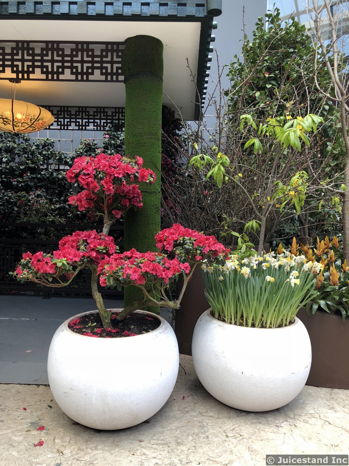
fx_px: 376
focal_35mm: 28
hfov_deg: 49.7
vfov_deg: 63.4
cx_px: 174
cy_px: 233
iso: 25
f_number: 1.8
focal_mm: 3.99
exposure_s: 1/50
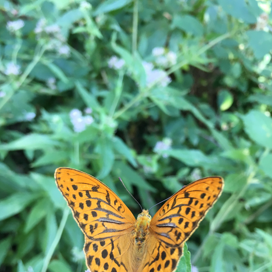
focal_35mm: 35
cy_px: 167
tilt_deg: -42.7
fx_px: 311
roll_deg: -2.3
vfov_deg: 46.9
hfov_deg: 47.2
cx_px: 134
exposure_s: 1/33
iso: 32
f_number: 2.2
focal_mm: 4.15
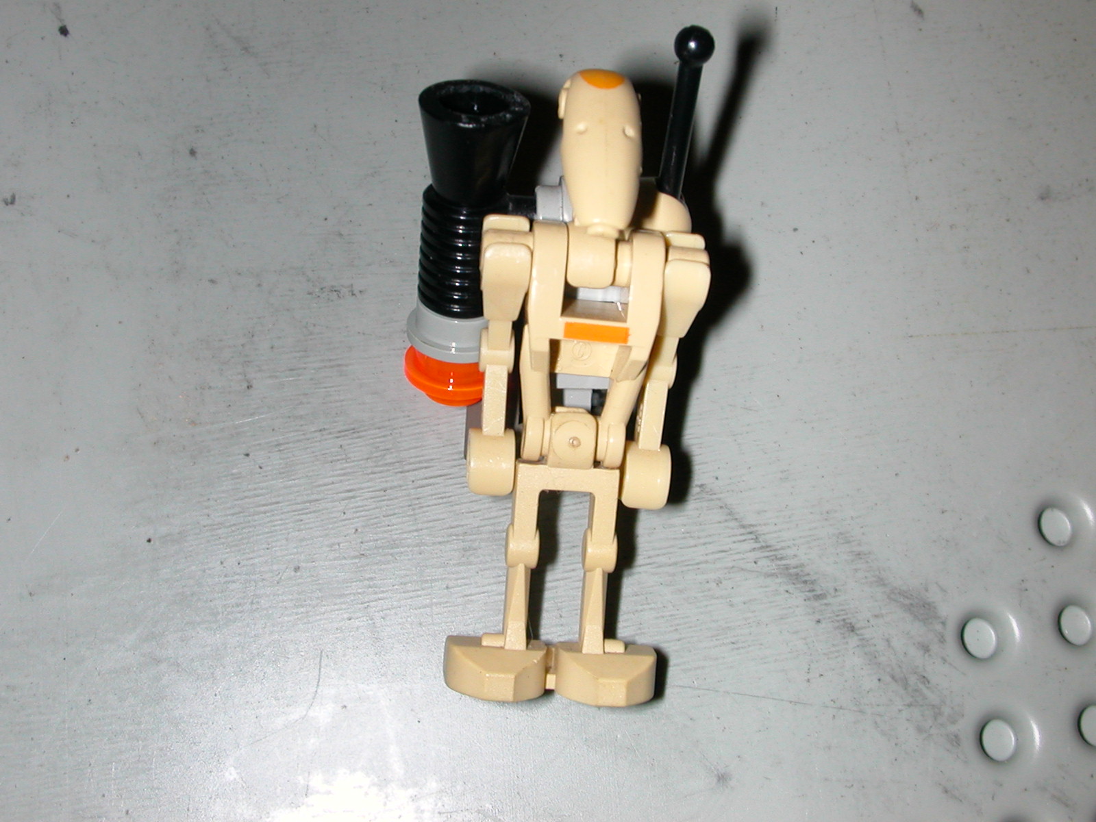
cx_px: 548
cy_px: 411
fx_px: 1710
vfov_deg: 27.0
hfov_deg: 35.5
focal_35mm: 54
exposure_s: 1/59.9
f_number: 5.4
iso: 100
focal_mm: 8.2
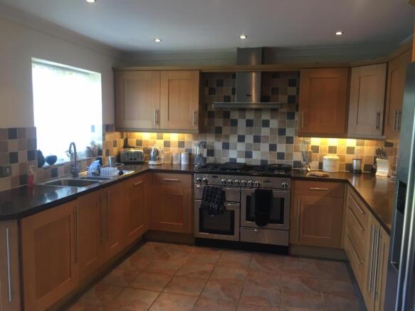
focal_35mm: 29
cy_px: 156
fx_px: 348
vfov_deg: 48.2
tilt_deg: -6.1
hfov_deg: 61.7
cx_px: 208
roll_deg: -0.7
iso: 64
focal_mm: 4.15
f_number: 2.2
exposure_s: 1/33
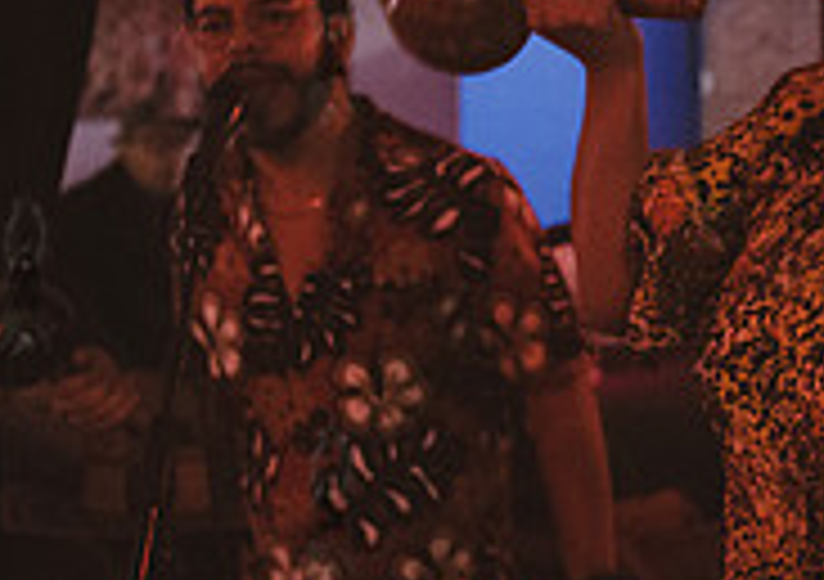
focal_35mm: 115
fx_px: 2679
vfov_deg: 12.4
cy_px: 270
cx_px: 872
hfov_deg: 17.0
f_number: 2.8
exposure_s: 1/160
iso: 8000
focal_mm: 35
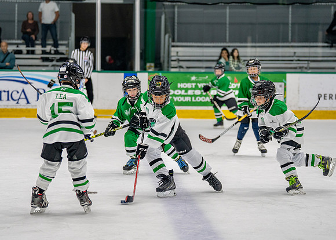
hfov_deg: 16.8
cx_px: 142
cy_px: 111
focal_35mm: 119
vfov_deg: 12.0
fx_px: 1139
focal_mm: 91
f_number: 2.8
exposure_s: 1/1250
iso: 1000
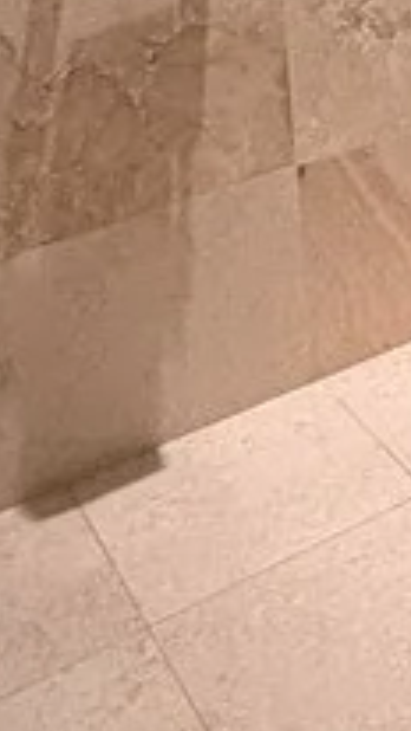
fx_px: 1471
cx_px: 648
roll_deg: +2.4
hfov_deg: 14.6
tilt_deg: -5.2
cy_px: -337
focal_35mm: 76
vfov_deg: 23.1
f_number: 2.2
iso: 250
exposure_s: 1/60
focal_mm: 2.22
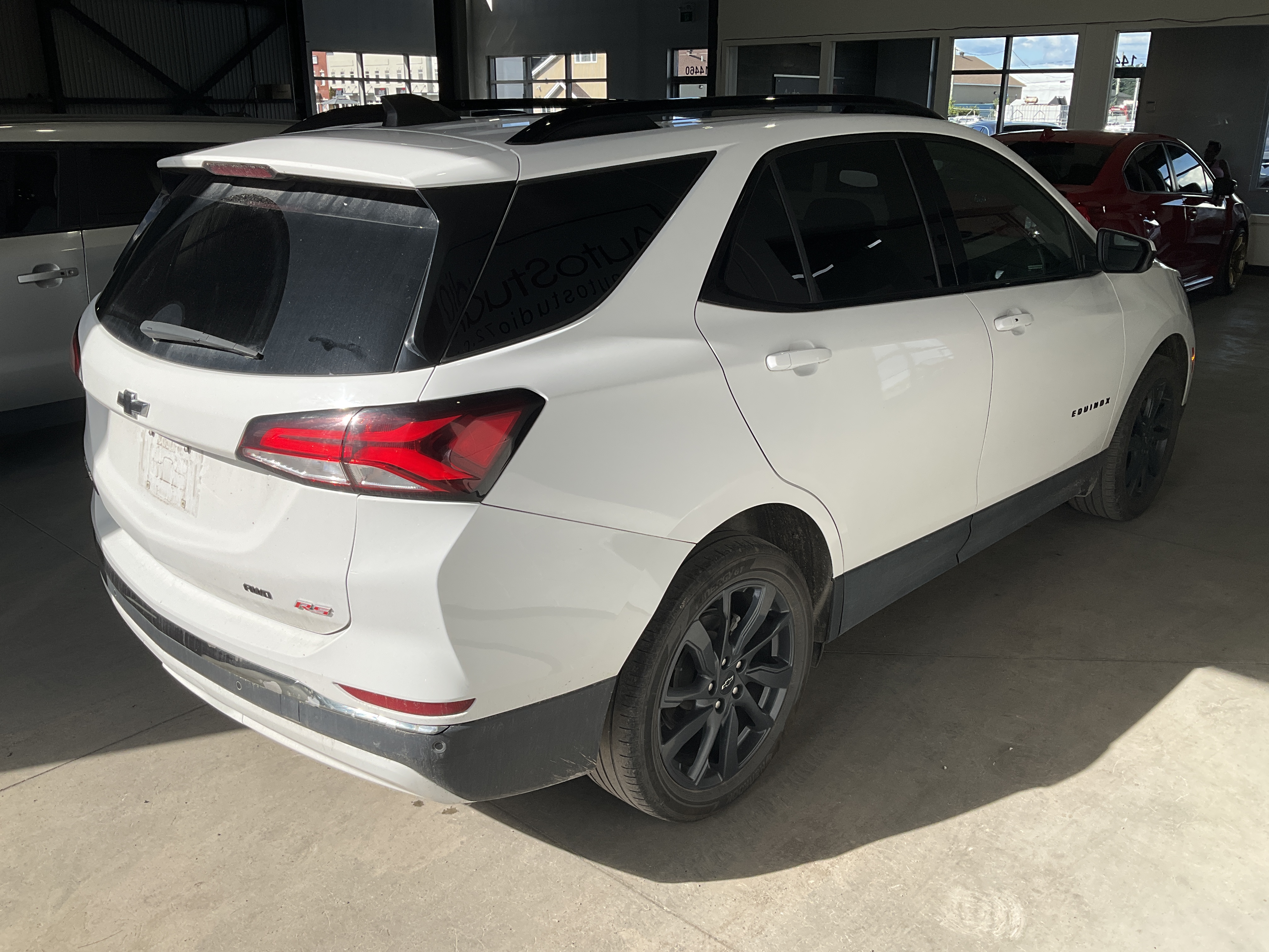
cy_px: 476
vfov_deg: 48.2
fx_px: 1063
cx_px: 634
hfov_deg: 61.7
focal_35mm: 29
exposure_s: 1/1342
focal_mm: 3
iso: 25
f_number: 1.8
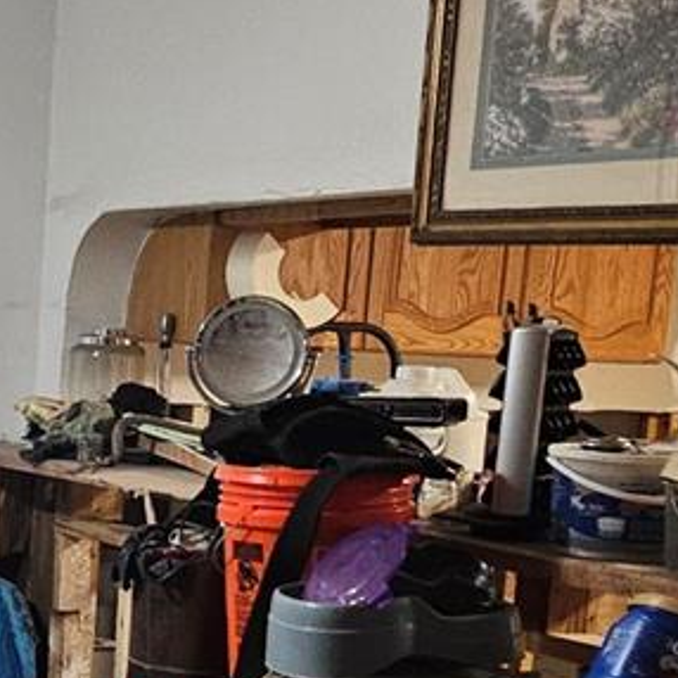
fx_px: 1972
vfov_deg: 19.0
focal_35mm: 89
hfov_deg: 18.1
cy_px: 654
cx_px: -228
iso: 800
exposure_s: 1/120
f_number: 1.8
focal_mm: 5
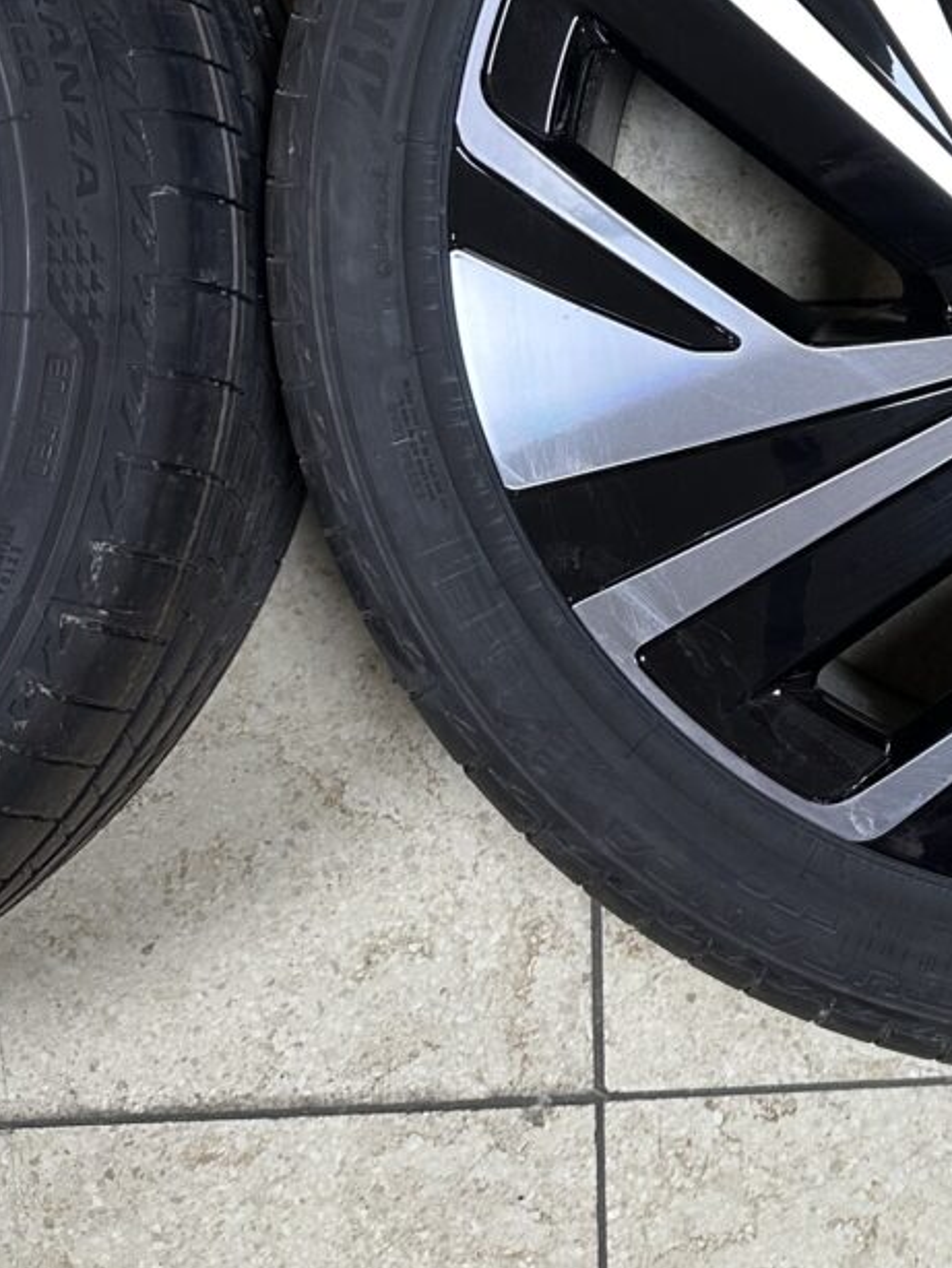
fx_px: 2199
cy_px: 277
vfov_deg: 31.4
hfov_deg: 22.7
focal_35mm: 60
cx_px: 1101
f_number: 1.78
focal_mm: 6.86
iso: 160
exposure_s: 1/100
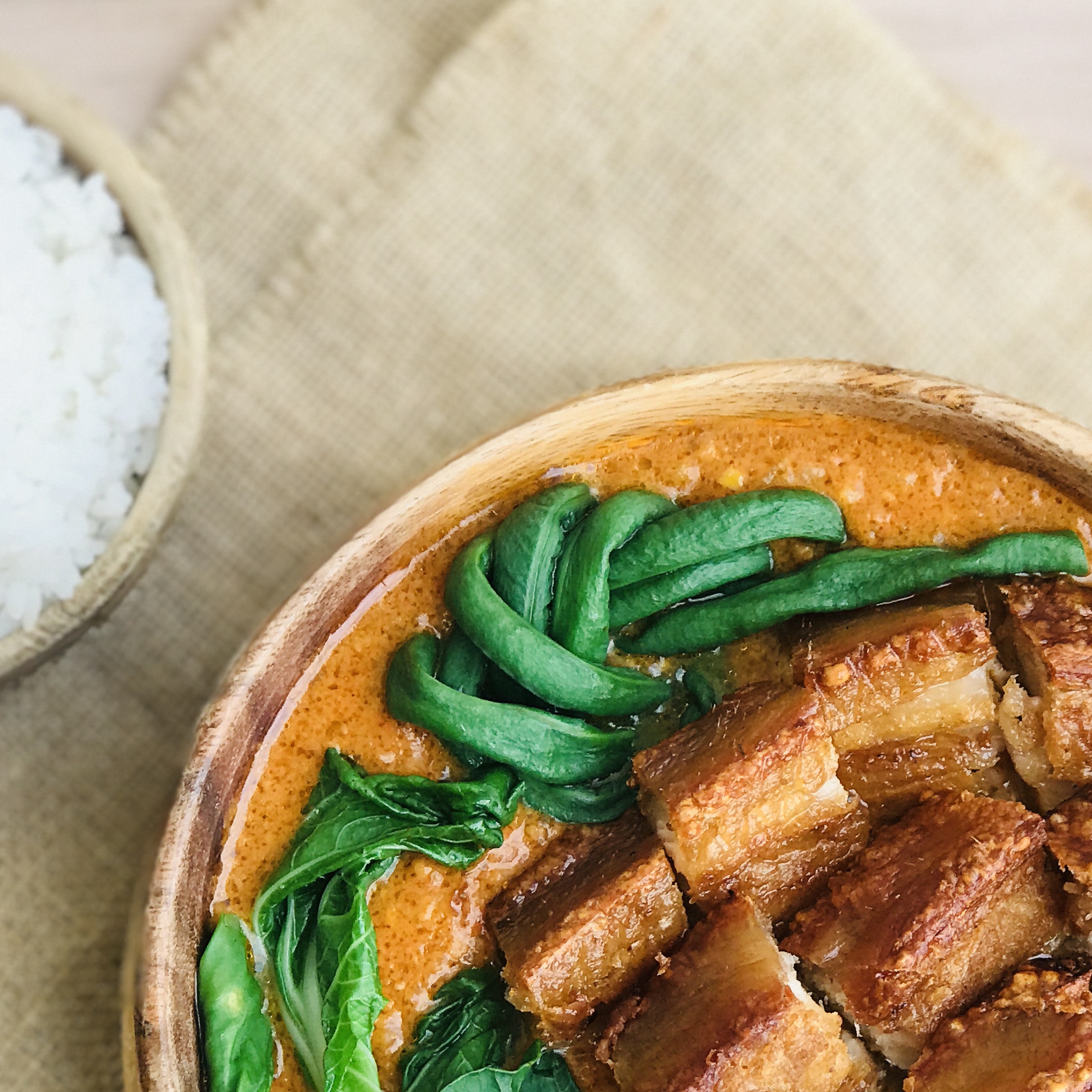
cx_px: 807
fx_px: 3855
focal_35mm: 108
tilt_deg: -81.4
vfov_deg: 16.1
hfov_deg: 16.1
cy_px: 800
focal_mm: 6.6
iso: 32
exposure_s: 1/120
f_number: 2.8
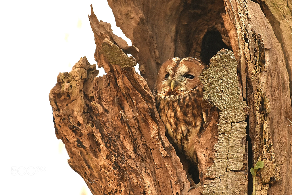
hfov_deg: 4.1
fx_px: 4057
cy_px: 98
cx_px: 146
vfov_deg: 2.8
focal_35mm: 500
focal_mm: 500
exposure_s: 1/500
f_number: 5.6
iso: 1800
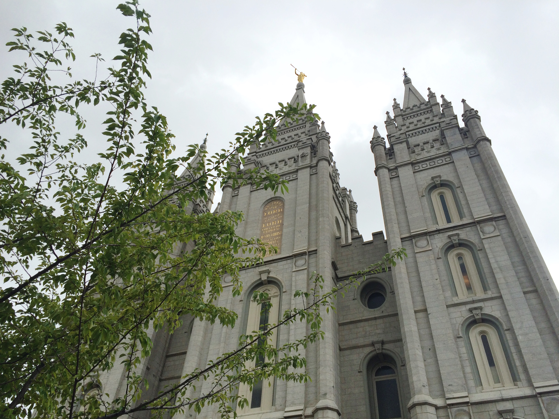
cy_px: 210
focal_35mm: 29
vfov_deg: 48.2
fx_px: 468
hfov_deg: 61.7
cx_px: 280
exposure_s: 1/746
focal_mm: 4.15
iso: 32
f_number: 2.2
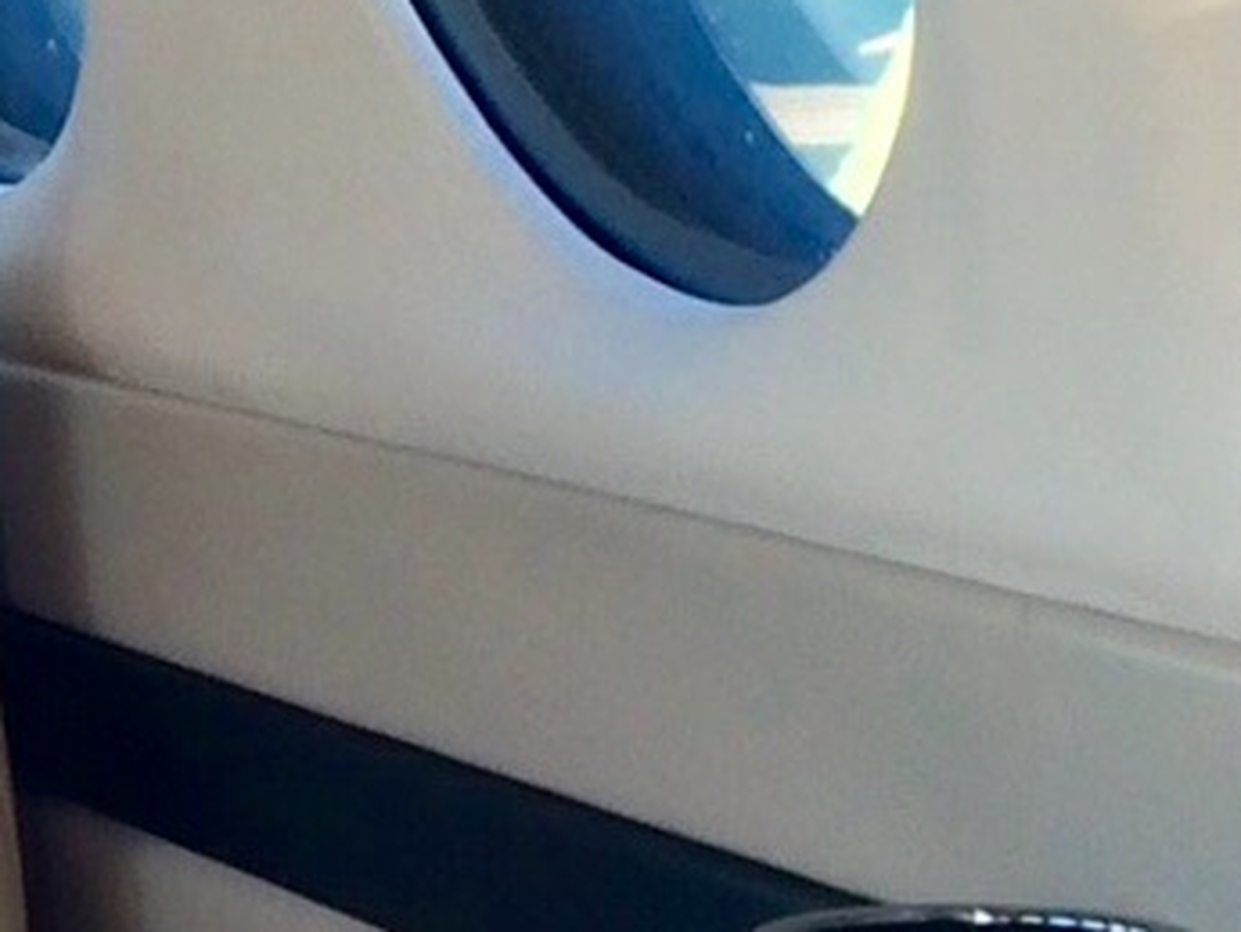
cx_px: -2158
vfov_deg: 8.6
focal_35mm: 172
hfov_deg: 9.6
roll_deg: -0.3
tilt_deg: -5.9
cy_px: 644
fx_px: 6168
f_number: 2.2
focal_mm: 4.15
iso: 40
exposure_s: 1/40
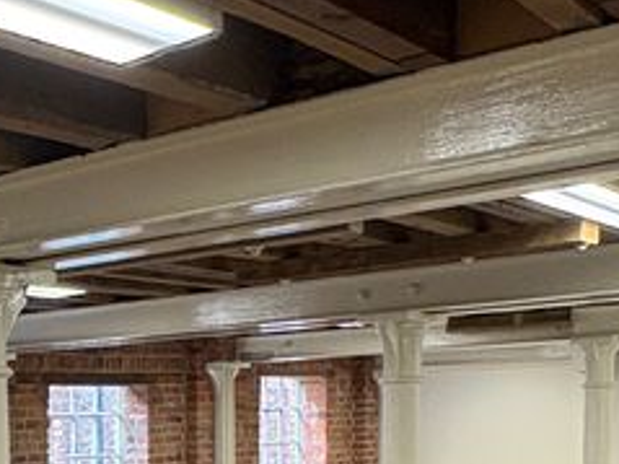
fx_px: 1162
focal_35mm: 65
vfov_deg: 21.3
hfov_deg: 27.5
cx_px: -49
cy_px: 528
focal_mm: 2.22
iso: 200
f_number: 2.2
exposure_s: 1/100
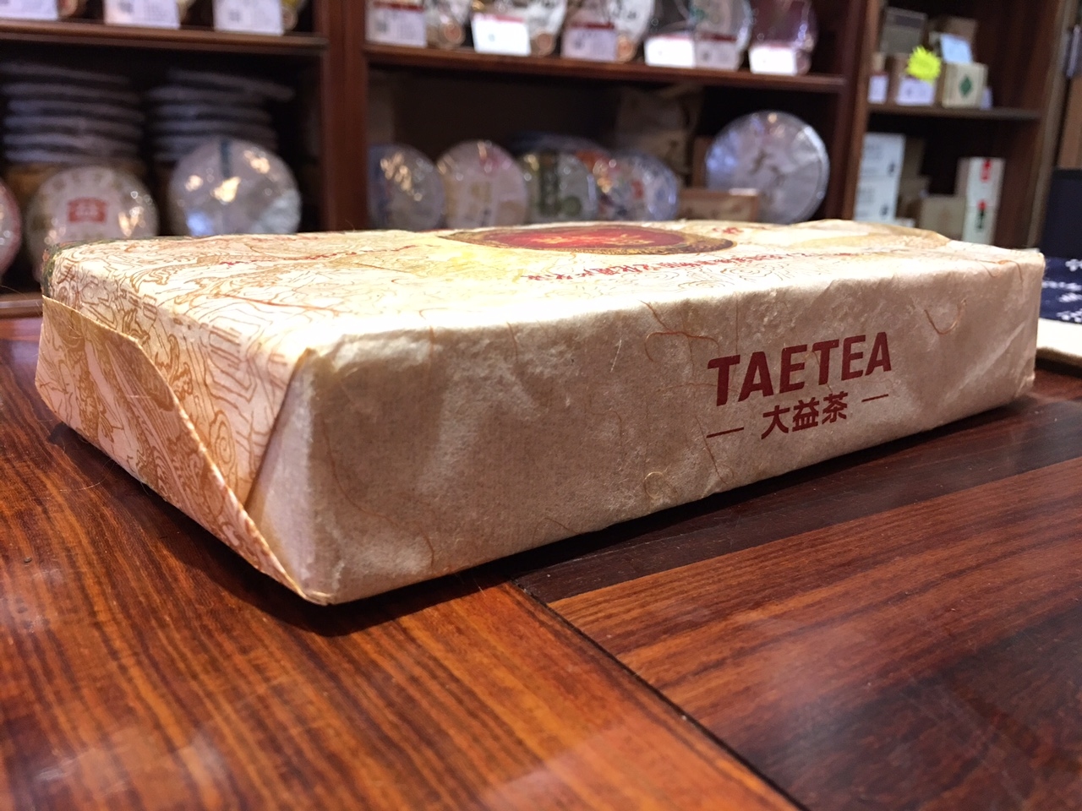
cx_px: 541
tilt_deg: -14.1
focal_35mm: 29
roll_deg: -2.4
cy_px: 406
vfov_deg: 48.2
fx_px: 906
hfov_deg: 61.7
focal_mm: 4.15
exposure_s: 1/10
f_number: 2.2
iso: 80
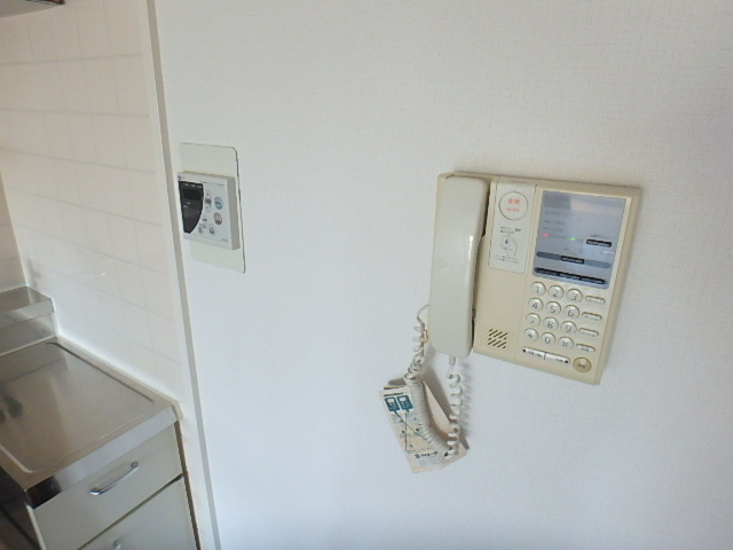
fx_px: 445
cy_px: 275
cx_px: 366
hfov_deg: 79.0
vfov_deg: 63.4
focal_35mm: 21
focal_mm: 3.7
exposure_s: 1/30
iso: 500
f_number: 3.5
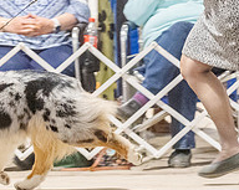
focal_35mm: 436
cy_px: 24
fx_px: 3079
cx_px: -7
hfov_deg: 4.4
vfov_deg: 3.5
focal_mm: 132
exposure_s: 1/320
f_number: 3.2
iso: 6400
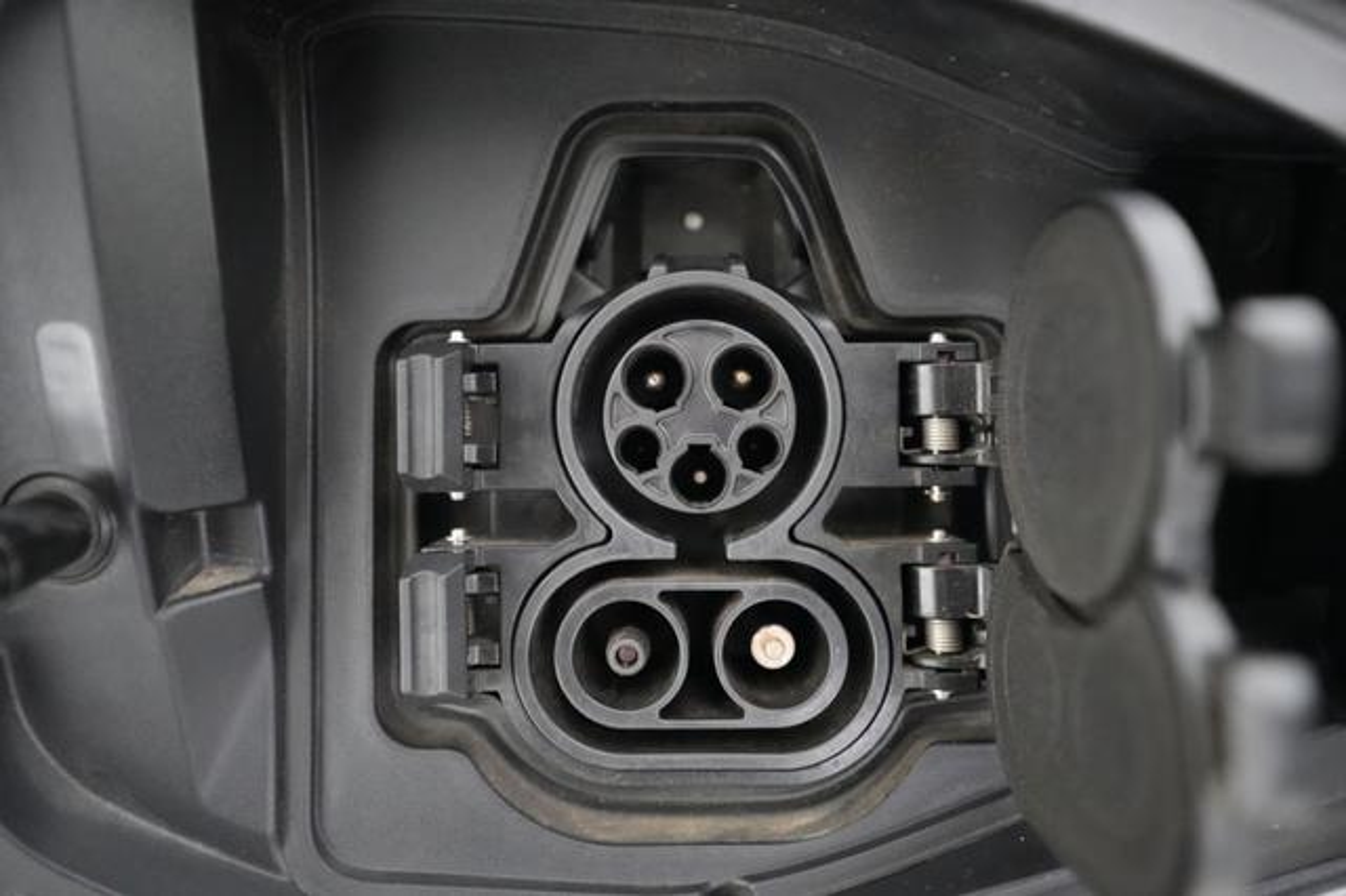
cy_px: 448
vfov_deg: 49.5
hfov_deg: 69.4
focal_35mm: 26
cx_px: 673
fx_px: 972
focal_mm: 26
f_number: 2.8
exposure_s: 1/80
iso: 12800
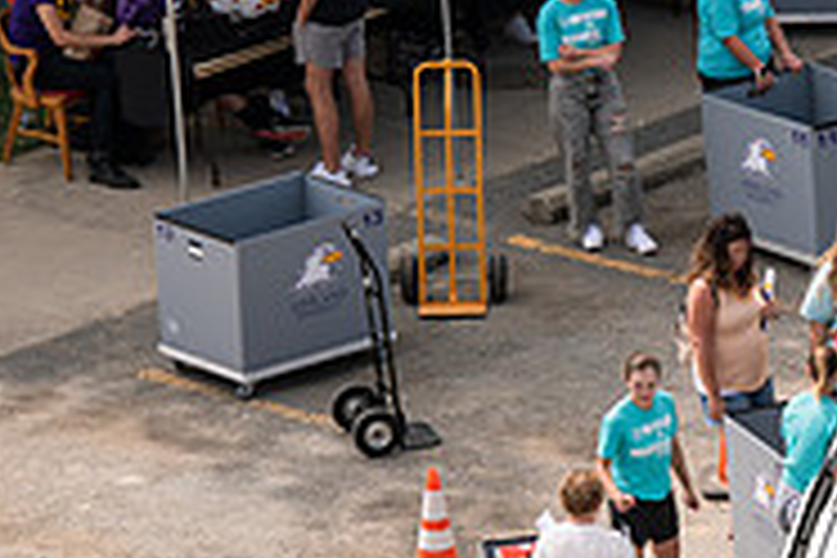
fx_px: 11973
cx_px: 783
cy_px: 493
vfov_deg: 2.7
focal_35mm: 515
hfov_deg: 4.0
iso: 64
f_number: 5
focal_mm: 165
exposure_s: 1/500
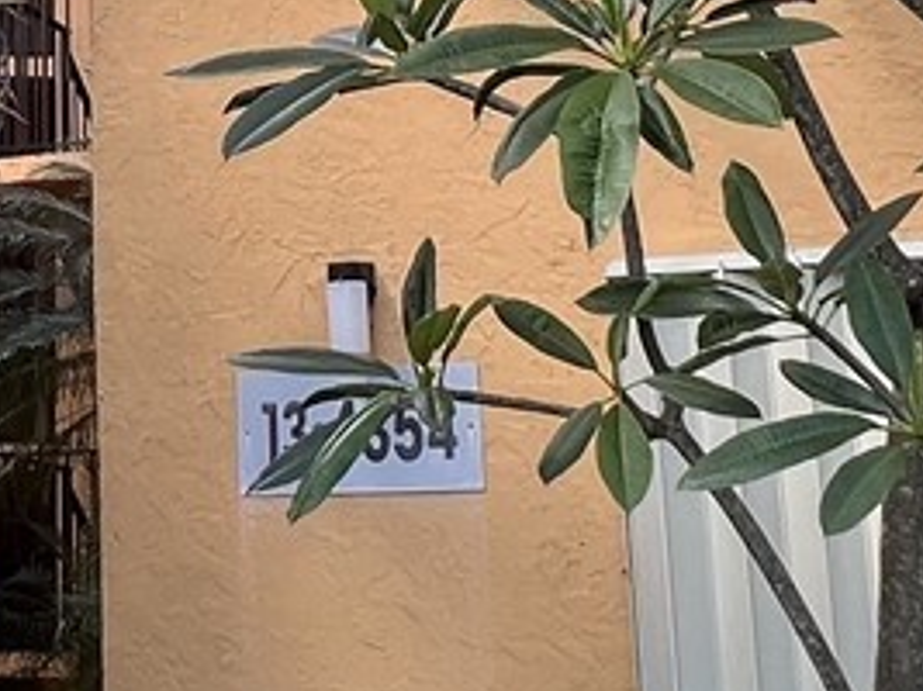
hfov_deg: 23.8
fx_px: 2079
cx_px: -35
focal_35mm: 78
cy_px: 48
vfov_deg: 18.5
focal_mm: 1.57
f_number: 1.8
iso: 32
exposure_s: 1/182
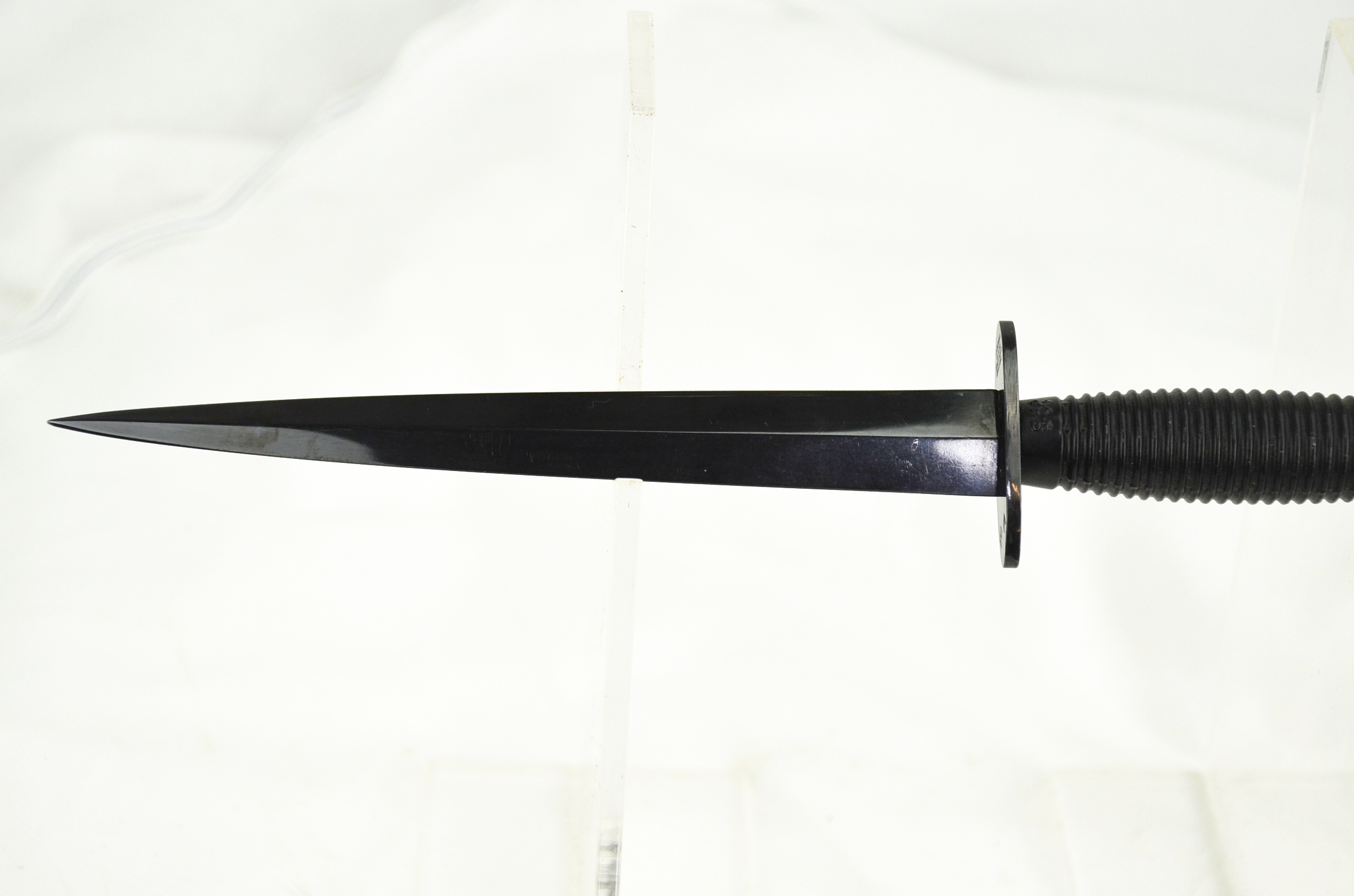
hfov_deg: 22.4
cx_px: 663
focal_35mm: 91
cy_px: 460
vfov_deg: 15.0
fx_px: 3415
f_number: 5.3
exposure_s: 1/500
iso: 400
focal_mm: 58
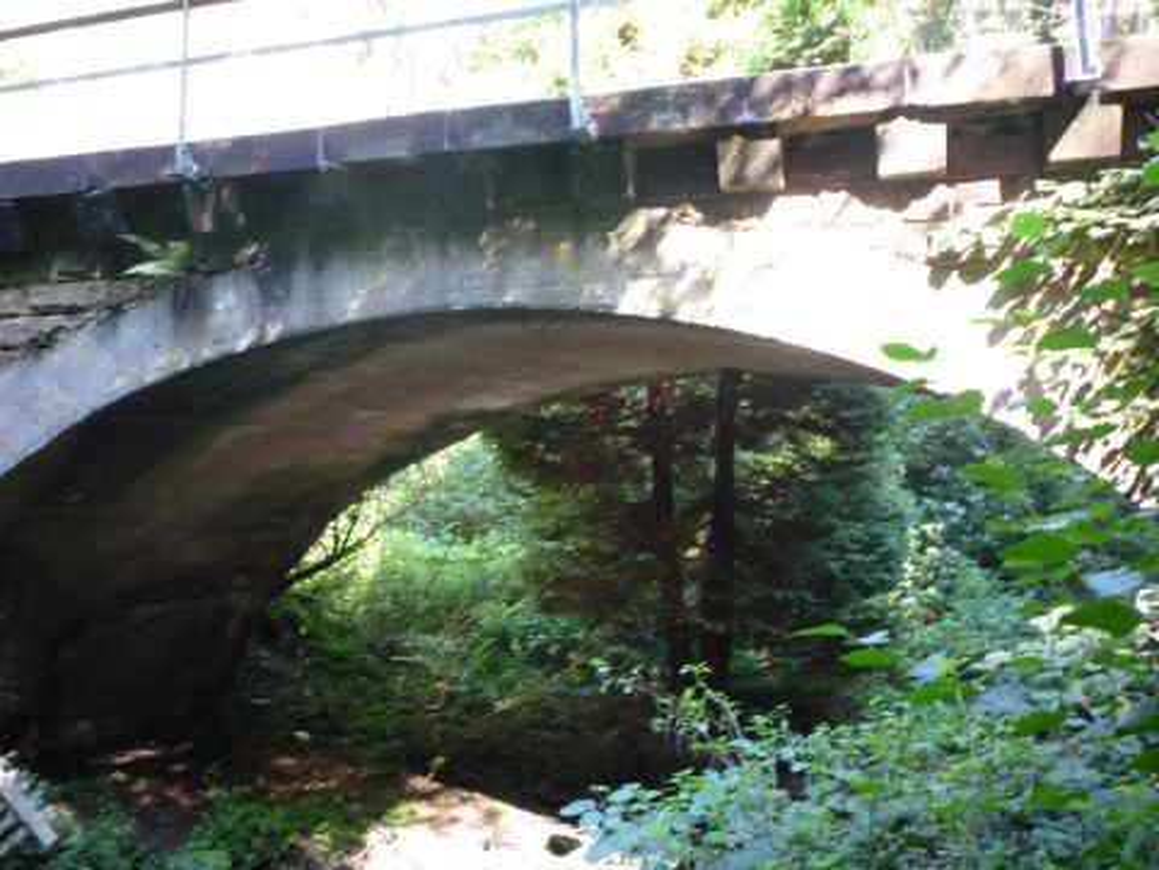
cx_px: 580
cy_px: 435
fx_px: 1071
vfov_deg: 44.2
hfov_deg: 56.8
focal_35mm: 32
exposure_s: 1/30
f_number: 3.3
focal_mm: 5.2
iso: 400
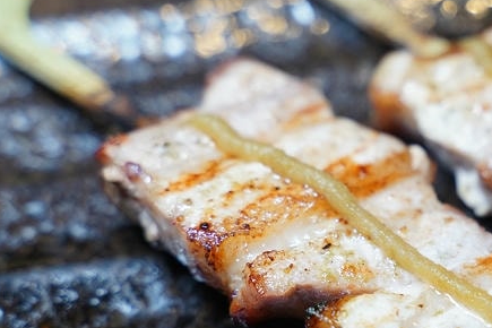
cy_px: 236
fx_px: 2829
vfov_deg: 6.6
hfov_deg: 9.9
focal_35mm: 207
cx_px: 475
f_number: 4
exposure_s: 1/80
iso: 500
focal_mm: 75
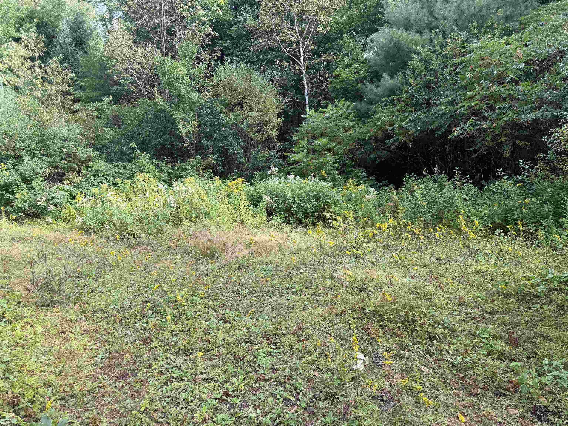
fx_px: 394
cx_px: 284
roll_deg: +4.1
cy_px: 213
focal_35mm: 24
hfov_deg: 71.6
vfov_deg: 56.8
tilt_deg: -3.1
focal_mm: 6.76
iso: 80
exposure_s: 1/397
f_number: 1.78
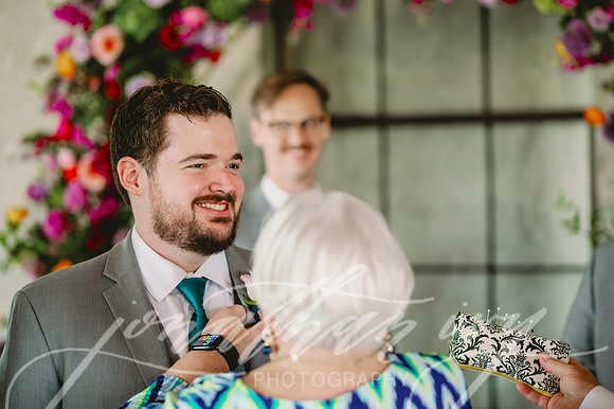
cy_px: 204
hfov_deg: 23.9
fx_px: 1449
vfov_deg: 16.1
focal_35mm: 85
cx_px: 307
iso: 400
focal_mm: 85
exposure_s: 1/160
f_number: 2.2
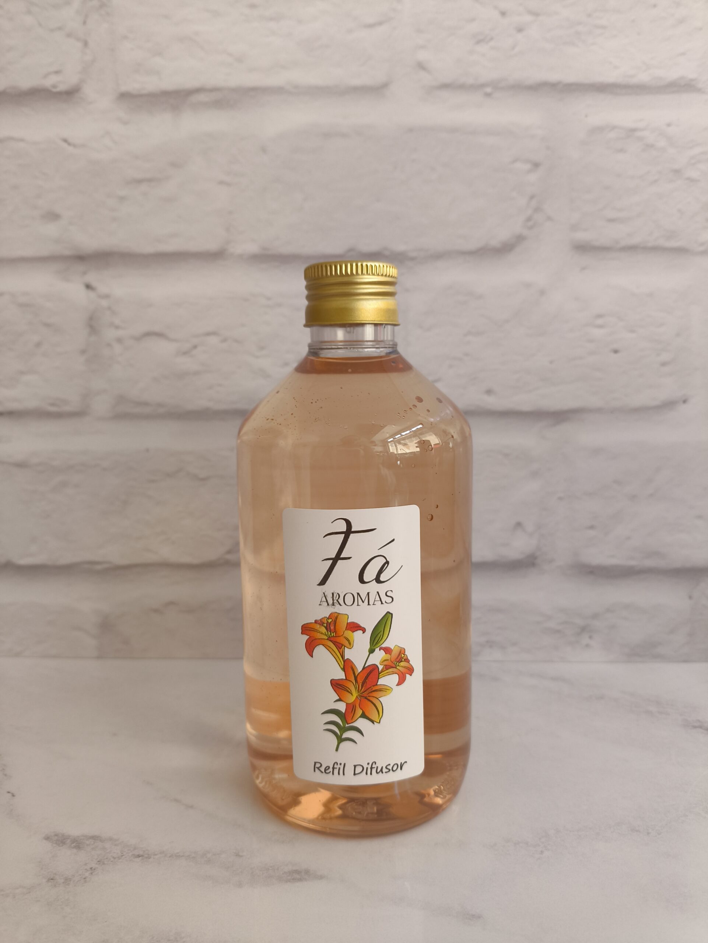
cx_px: 354
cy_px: 472
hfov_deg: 54.9
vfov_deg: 69.4
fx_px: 681
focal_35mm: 25
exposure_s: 1/60
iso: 200
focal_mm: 4.71
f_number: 1.7
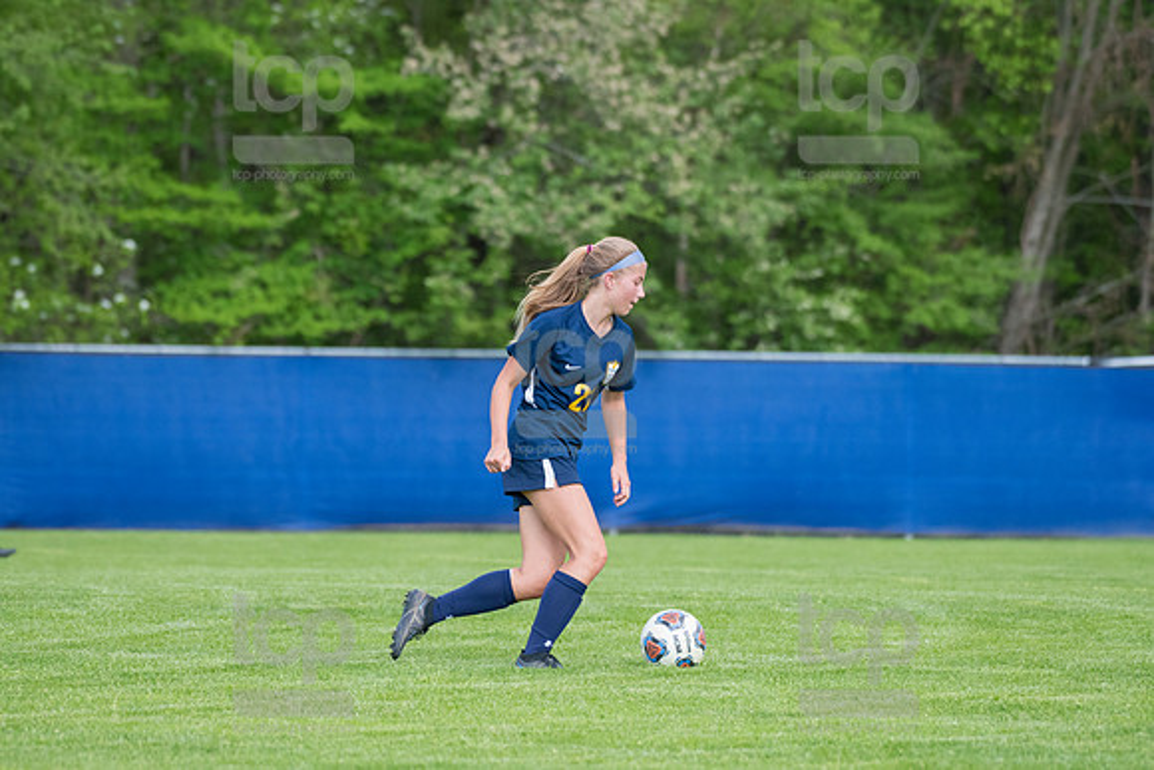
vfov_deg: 5.3
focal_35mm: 260
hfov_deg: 7.9
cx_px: 577
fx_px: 8336
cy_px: 385
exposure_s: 1/2000
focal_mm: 260
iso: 2000
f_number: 5.6
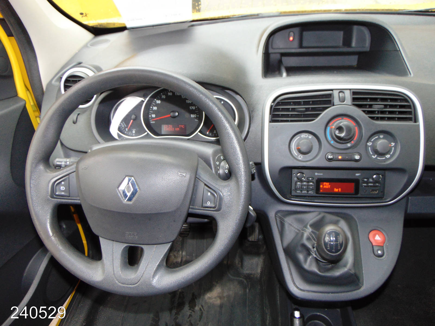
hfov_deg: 69.4
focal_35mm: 25
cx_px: 218
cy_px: 163
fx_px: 314
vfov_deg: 54.9
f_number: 3
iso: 200
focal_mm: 4.5
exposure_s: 1/30
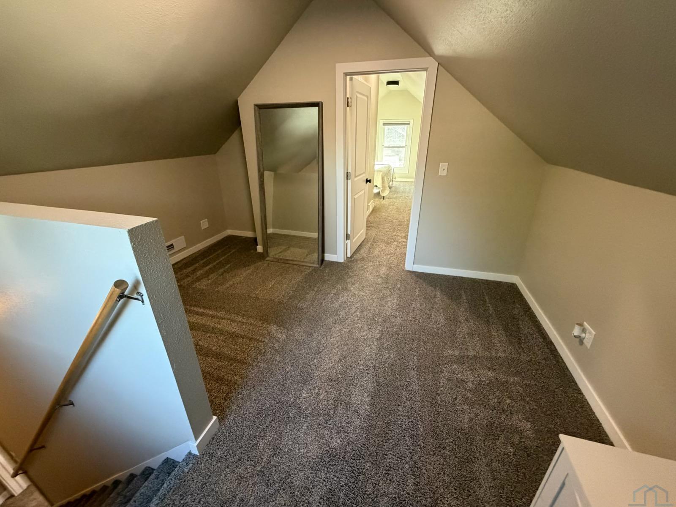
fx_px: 273
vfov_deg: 85.7
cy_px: 254
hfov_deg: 102.1
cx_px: 338
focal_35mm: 14
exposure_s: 1/60
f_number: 2.2
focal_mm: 2.22
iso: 500
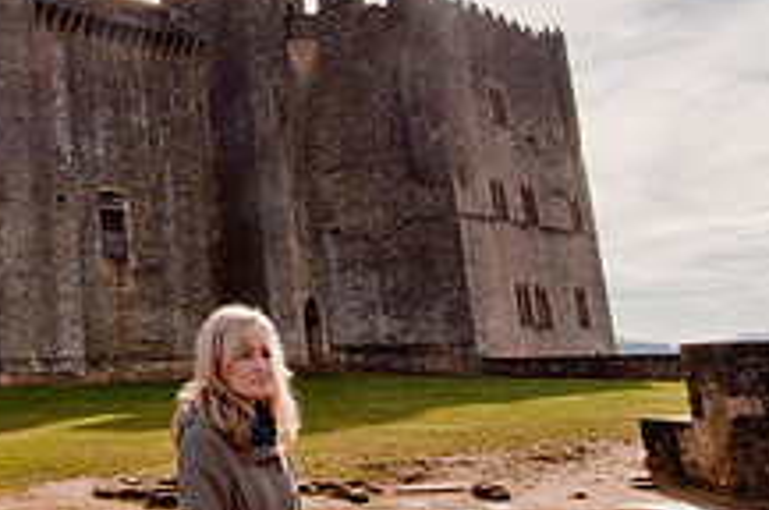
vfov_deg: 27.3
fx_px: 1024
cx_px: 7
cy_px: 90
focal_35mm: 48
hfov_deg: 37.1
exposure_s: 1/750
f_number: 13
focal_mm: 12
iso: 200
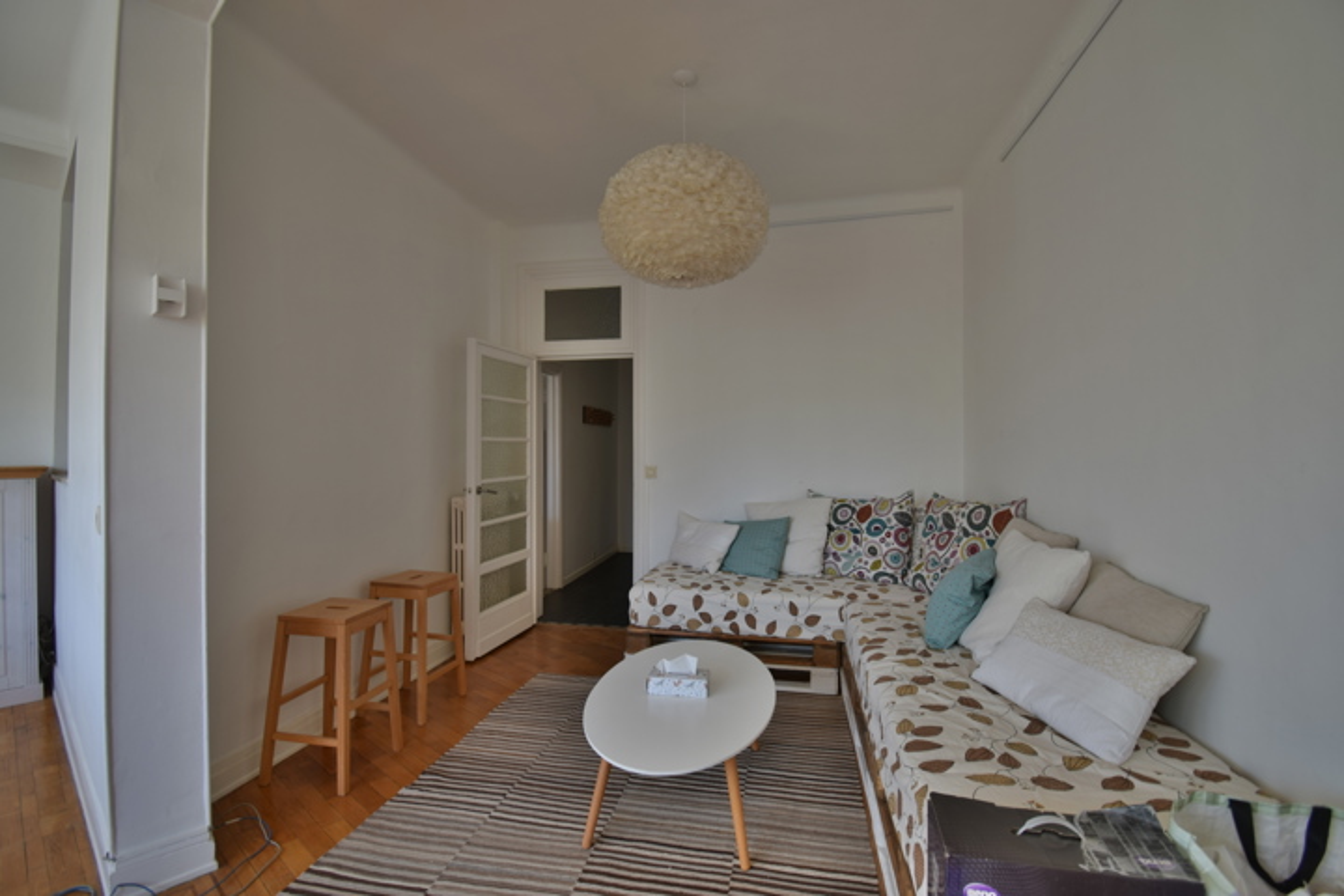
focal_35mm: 15
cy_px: 448
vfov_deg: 77.3
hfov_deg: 100.4
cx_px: 672
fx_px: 560
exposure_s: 1/30
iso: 100
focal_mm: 10
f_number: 4.5
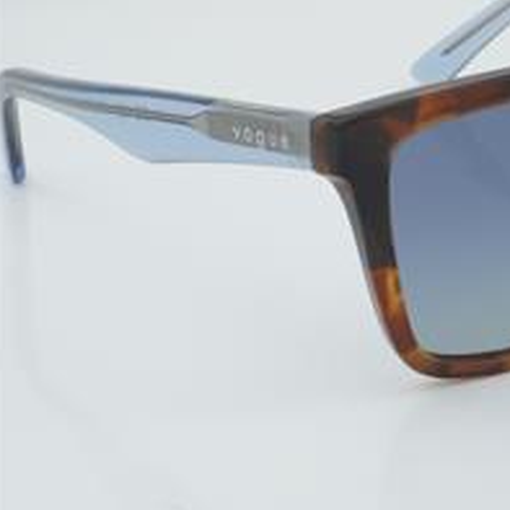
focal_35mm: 129
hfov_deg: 13.4
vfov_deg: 13.5
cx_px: 502
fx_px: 2150
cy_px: 176
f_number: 32
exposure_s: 1/3
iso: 100
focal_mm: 50
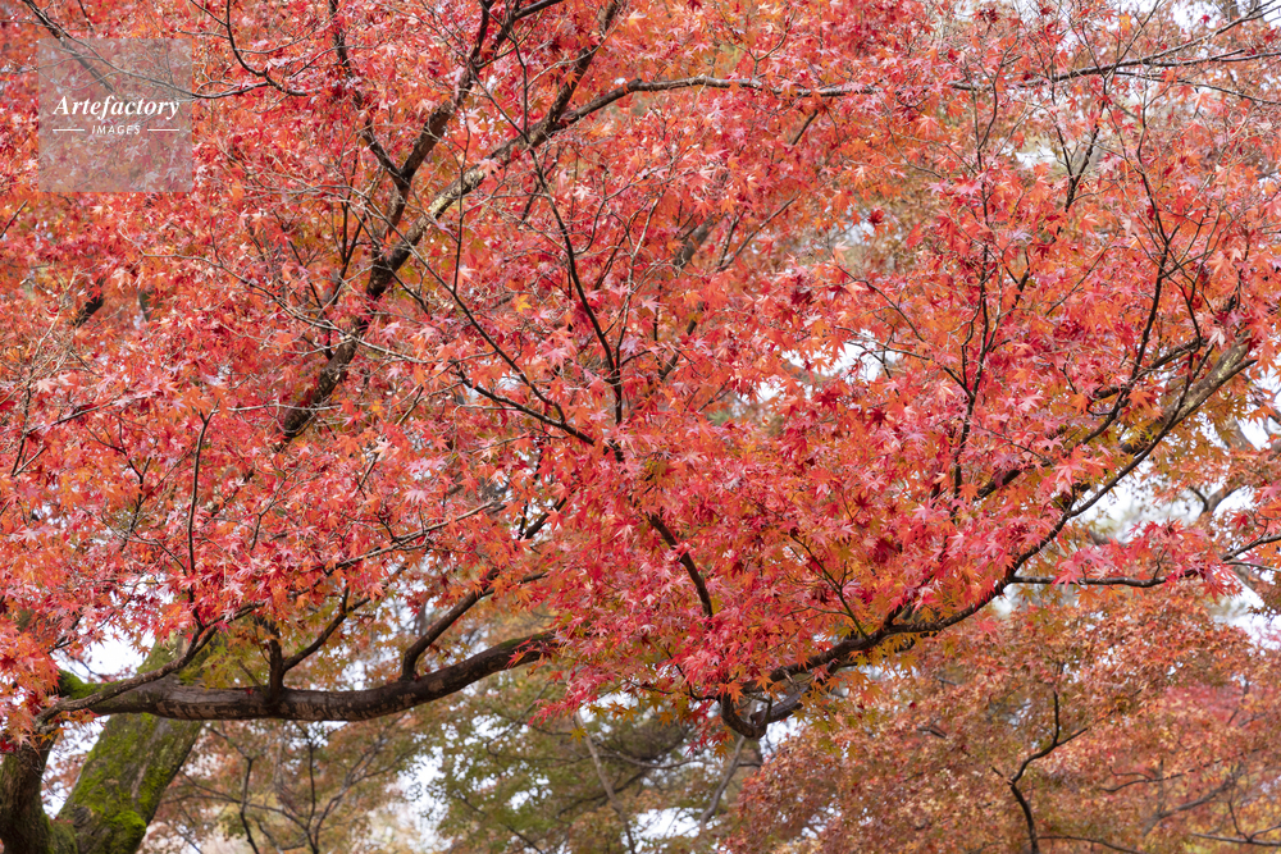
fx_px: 2491
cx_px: 640
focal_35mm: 70
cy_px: 427
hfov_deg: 28.8
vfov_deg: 19.5
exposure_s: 1/100
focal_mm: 70
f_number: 7.1
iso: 640
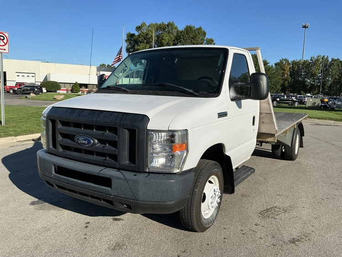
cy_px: 128
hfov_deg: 63.4
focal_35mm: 28
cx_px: 171
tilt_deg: -6.8
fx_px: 277
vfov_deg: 49.8
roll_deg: -1.6
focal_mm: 3
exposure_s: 1/2667
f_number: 1.8
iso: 25
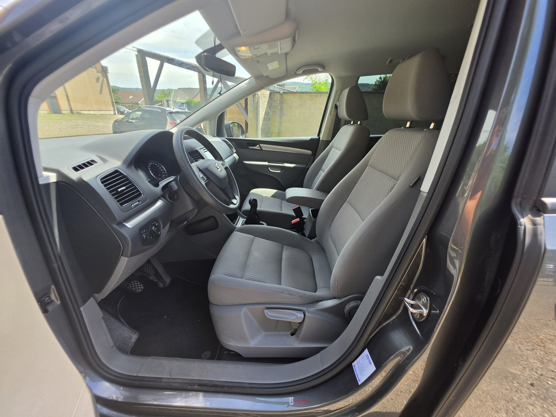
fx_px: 209
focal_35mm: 13
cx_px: 278
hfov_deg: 106.2
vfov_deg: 89.9
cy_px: 208
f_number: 1.9
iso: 32
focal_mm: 2.2
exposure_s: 1/339
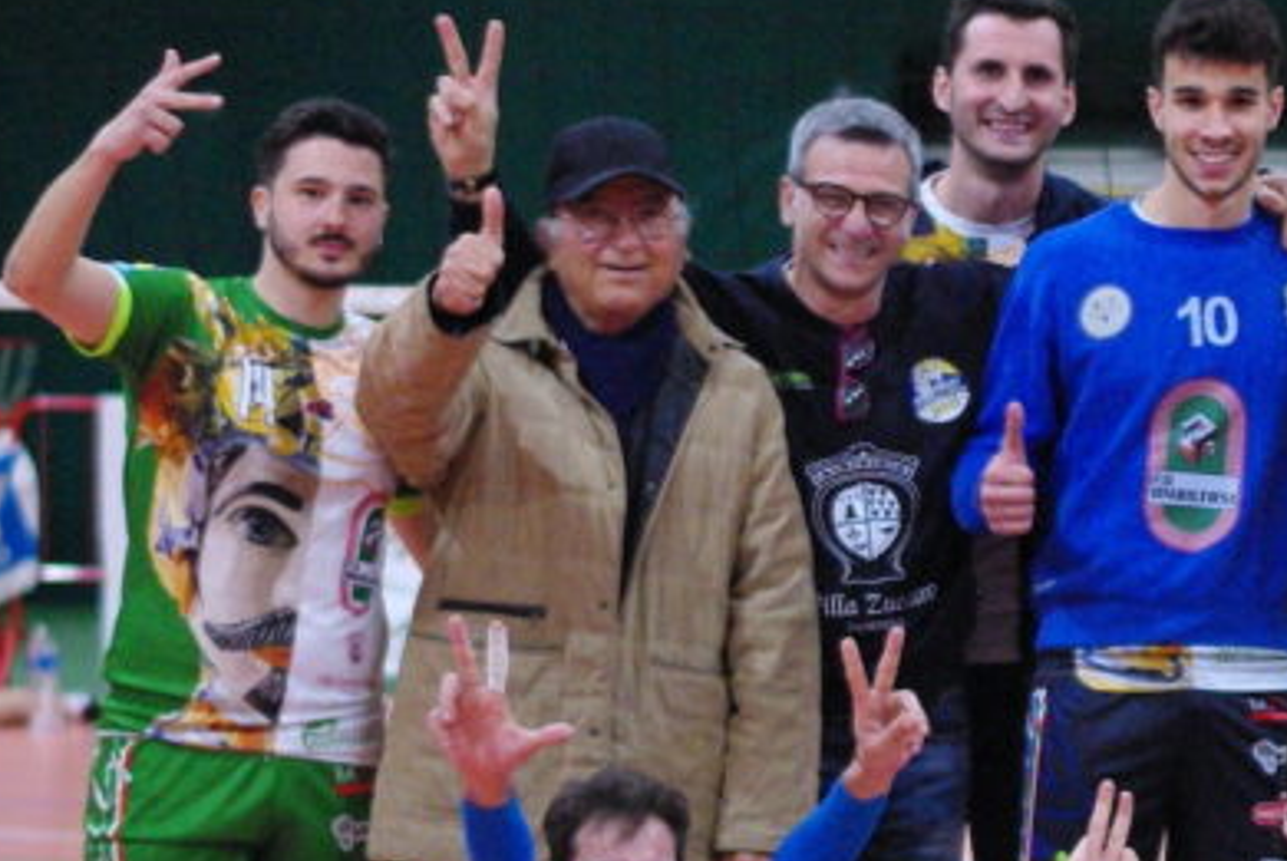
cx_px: 1320
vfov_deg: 7.0
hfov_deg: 10.3
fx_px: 7051
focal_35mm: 197
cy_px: 661
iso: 1600
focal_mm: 50
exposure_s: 1/250
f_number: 1.8
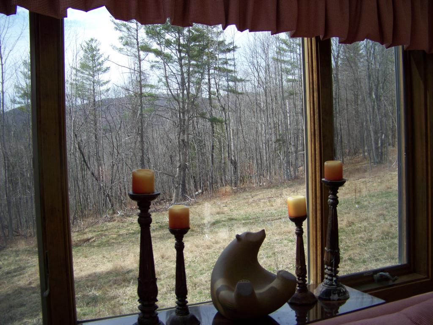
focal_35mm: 36
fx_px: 450
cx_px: 216
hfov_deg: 51.4
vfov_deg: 39.7
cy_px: 162
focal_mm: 5.85
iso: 69
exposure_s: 1/400
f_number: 2.8
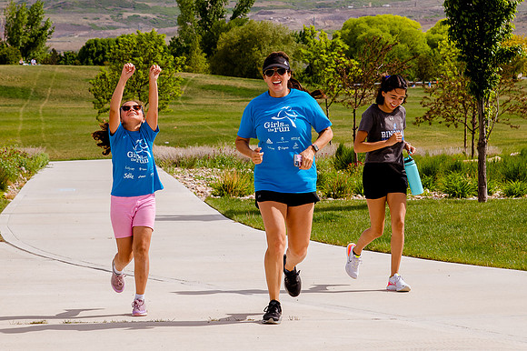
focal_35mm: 133
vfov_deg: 10.3
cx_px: 271
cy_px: 120
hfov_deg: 15.5
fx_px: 1939
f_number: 8
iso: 200
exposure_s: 1/500
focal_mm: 75
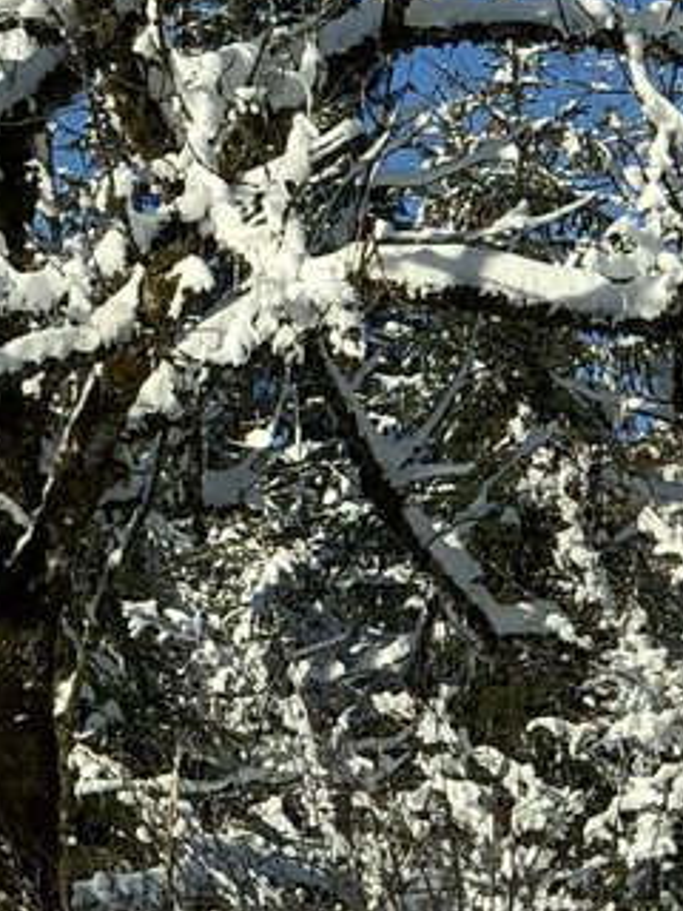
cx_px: 46
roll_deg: -1.1
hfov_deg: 5.7
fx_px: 6840
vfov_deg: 7.6
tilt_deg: +14.8
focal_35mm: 260
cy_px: 185
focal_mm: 6
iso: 16
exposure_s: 1/991
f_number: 2.4
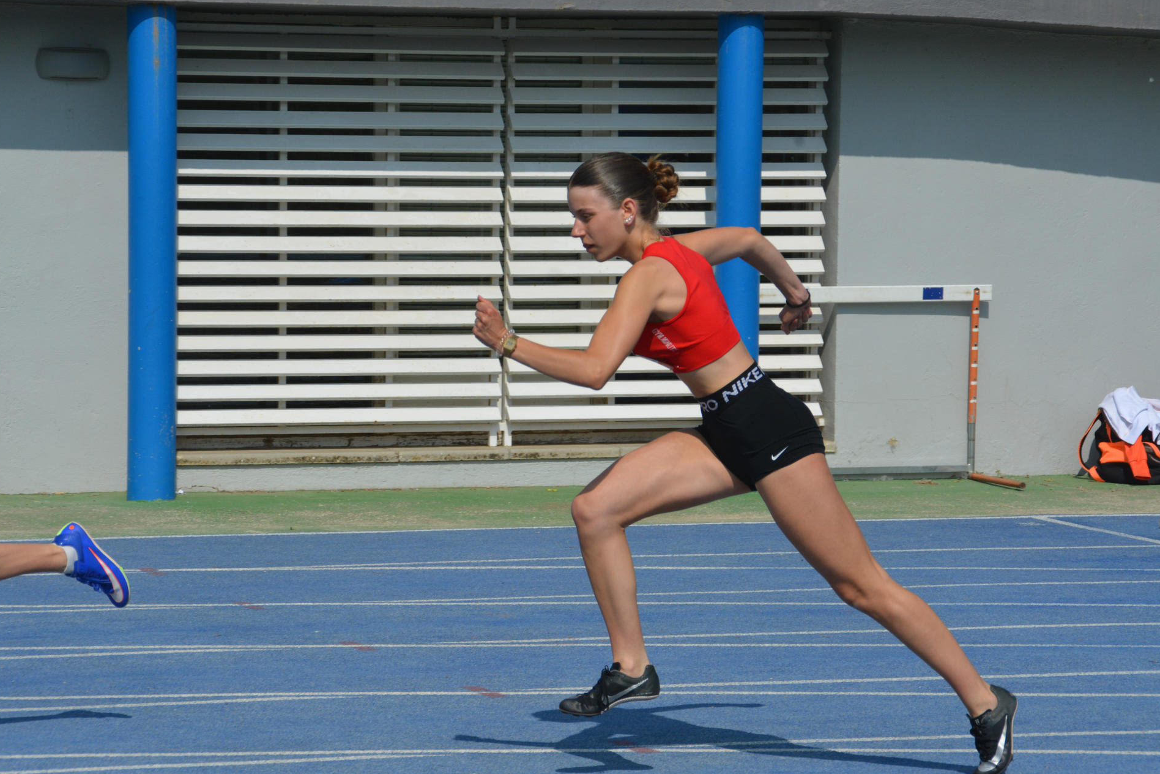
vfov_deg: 8.5
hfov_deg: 12.7
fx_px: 5220
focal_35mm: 162
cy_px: 401
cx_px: 569
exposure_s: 1/2000
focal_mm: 100
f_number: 8
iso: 400
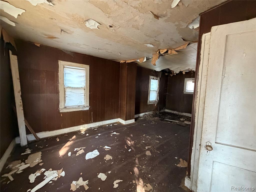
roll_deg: -1.4
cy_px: 96
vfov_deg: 85.7
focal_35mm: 14
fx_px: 104
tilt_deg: -4.3
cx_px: 128
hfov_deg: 102.1
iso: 800
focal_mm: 2.22
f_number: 2.2
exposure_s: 1/60
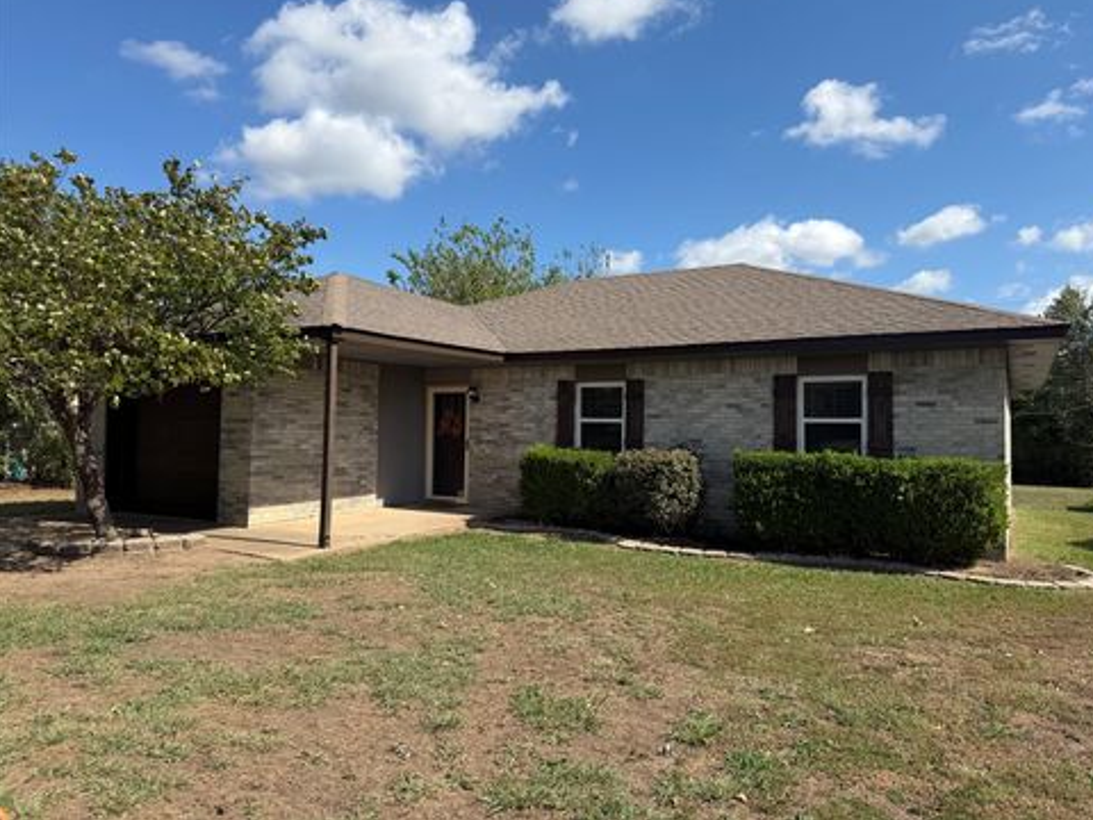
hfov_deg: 69.4
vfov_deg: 54.9
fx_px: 789
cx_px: 565
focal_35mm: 25
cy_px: 395
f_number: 1.78
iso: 80
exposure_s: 1/4975
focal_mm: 6.76
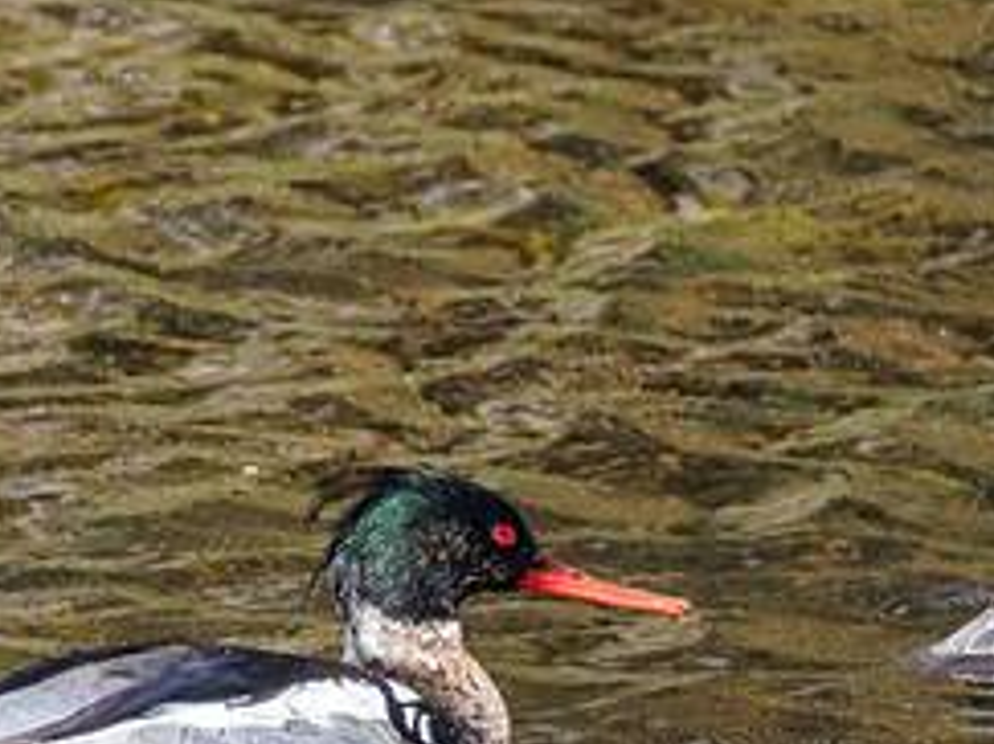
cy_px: 668
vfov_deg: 0.5
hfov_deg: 0.7
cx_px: 390
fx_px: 78669
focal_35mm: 2741
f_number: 5.6
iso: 1000
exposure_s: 1/800
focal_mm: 420
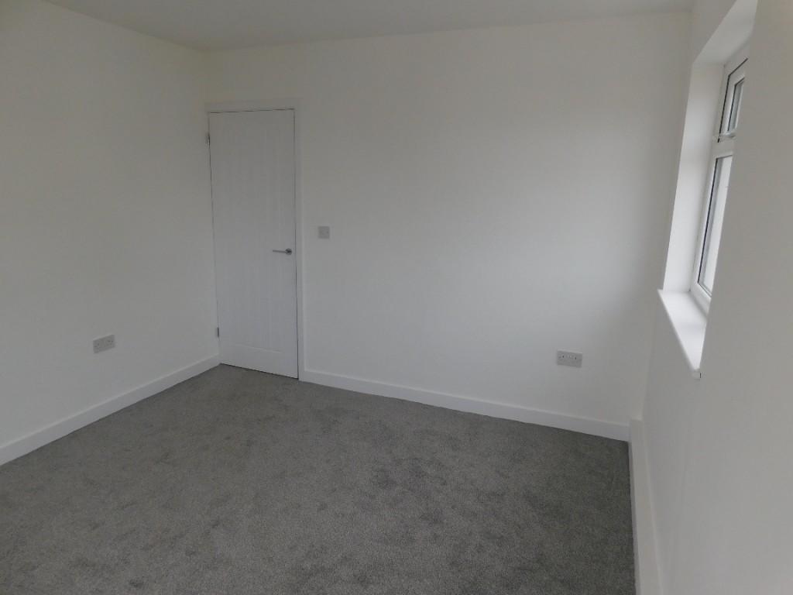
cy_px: 298
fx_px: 527
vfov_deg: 58.9
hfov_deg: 73.9
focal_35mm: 23
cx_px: 396
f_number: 3
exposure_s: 1/400
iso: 125
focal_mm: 4
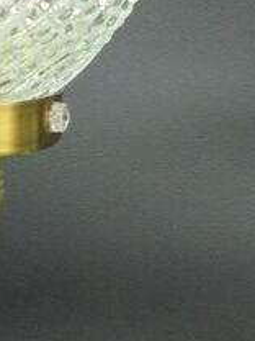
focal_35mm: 147
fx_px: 1444
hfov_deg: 10.1
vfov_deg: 13.4
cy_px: 202
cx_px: 79
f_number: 4
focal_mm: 6.1
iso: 250
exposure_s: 1/30
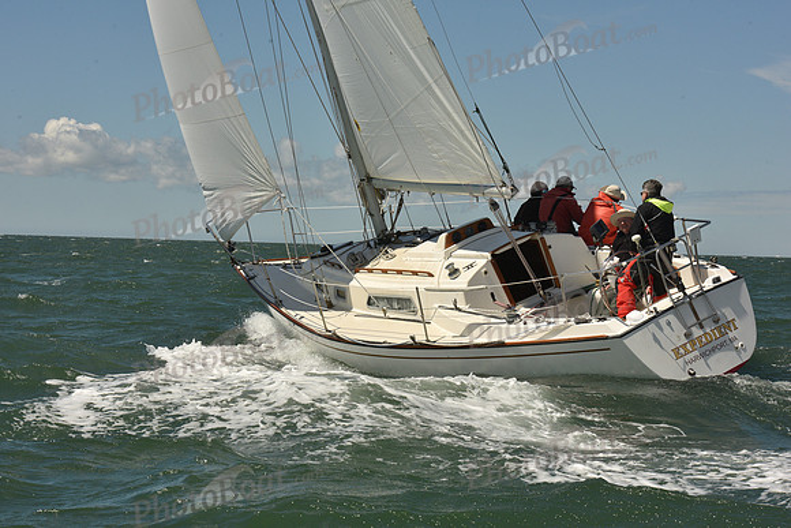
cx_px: 396
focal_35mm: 92
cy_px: 264
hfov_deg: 22.1
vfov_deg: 14.9
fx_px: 2022
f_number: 14
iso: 320
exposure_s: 1/800
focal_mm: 92
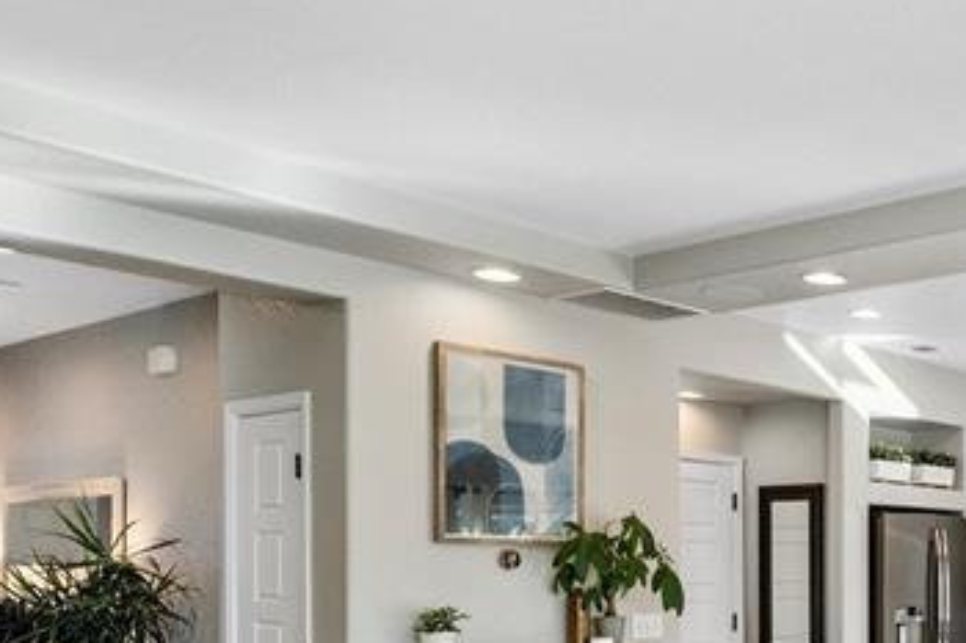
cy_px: 577
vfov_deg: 31.1
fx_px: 1100
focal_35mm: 41
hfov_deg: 38.3
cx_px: 1090
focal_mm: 14
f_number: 8
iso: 640
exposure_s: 1/125
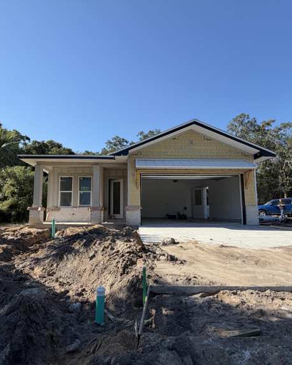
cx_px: 138
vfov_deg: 83.2
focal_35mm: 19
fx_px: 205
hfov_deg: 70.8
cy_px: 190
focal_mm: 2.22
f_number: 2.2
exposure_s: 1/770
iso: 32
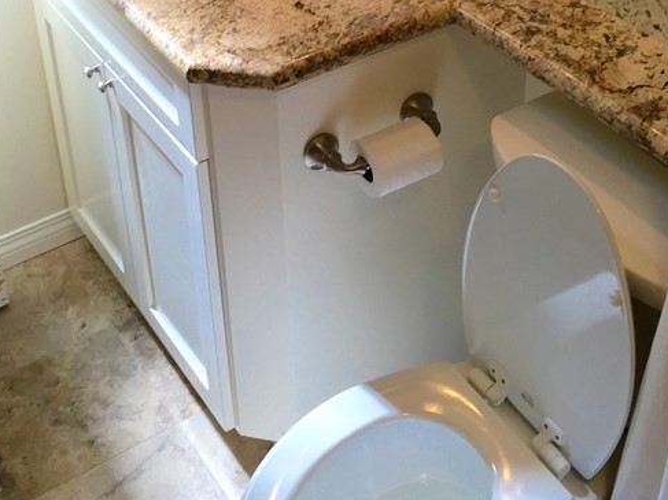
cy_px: 21
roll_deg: +3.8
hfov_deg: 31.6
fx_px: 1177
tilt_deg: -28.7
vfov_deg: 23.2
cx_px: 277
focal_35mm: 61
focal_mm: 4.15
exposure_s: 1/30
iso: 32
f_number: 2.2
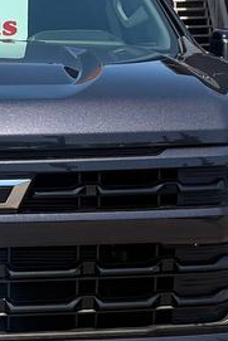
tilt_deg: -2.1
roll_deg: +0.9
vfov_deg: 17.3
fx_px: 1119
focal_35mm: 118
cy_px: 156
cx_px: -45
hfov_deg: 11.4
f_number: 1.78
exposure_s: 1/3279
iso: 80
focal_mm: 6.76
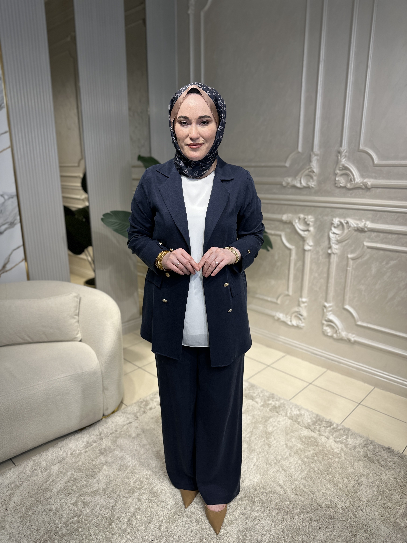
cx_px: 204
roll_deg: -0.5
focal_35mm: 24
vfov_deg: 71.6
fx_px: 376
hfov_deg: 56.8
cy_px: 272
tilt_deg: -14.8
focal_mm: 6.86
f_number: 1.78
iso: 80
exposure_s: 1/484
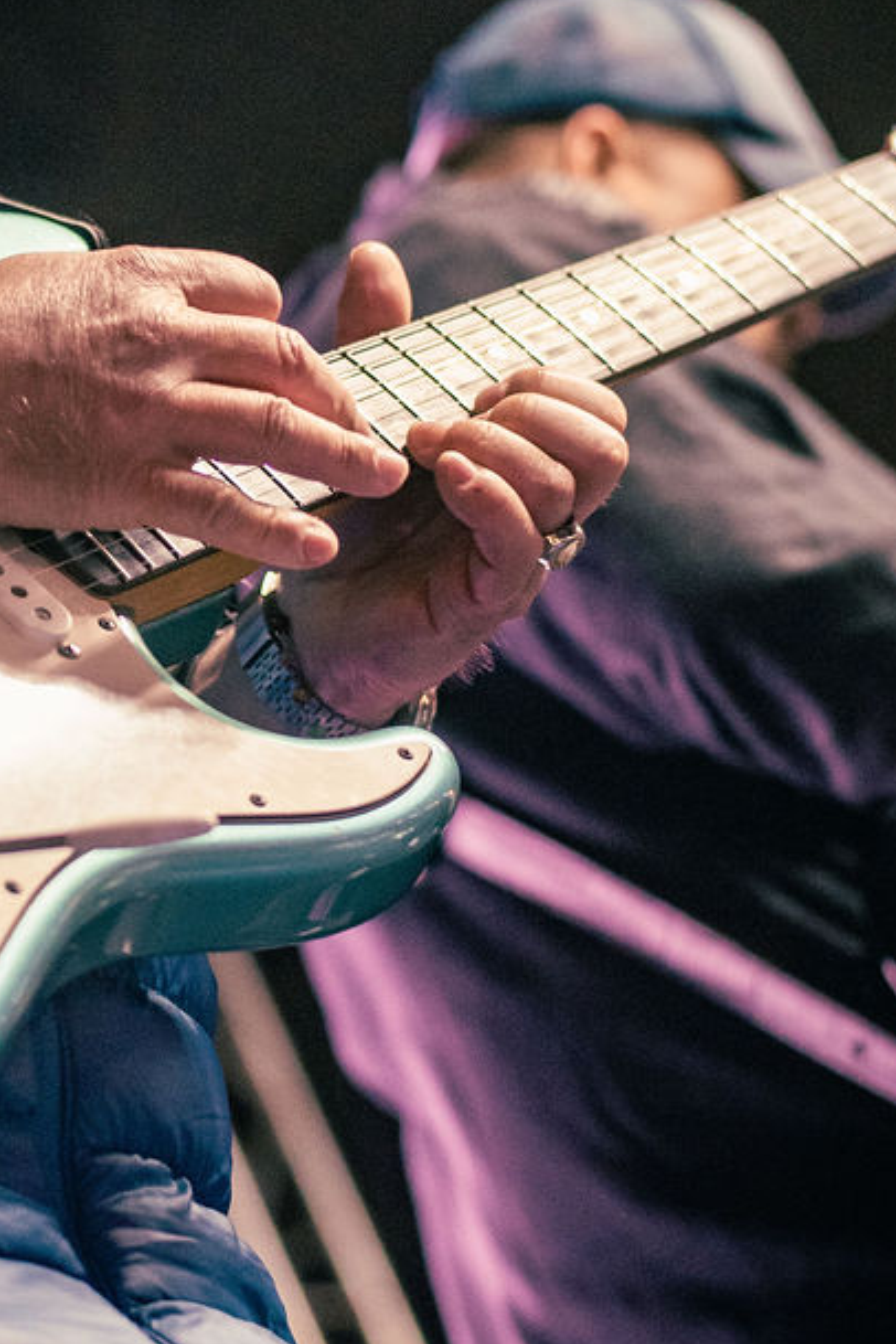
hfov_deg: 10.8
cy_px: 463
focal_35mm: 126
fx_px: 4704
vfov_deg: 16.2
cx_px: 64
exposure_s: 1/200
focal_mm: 50
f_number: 2.5
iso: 2000
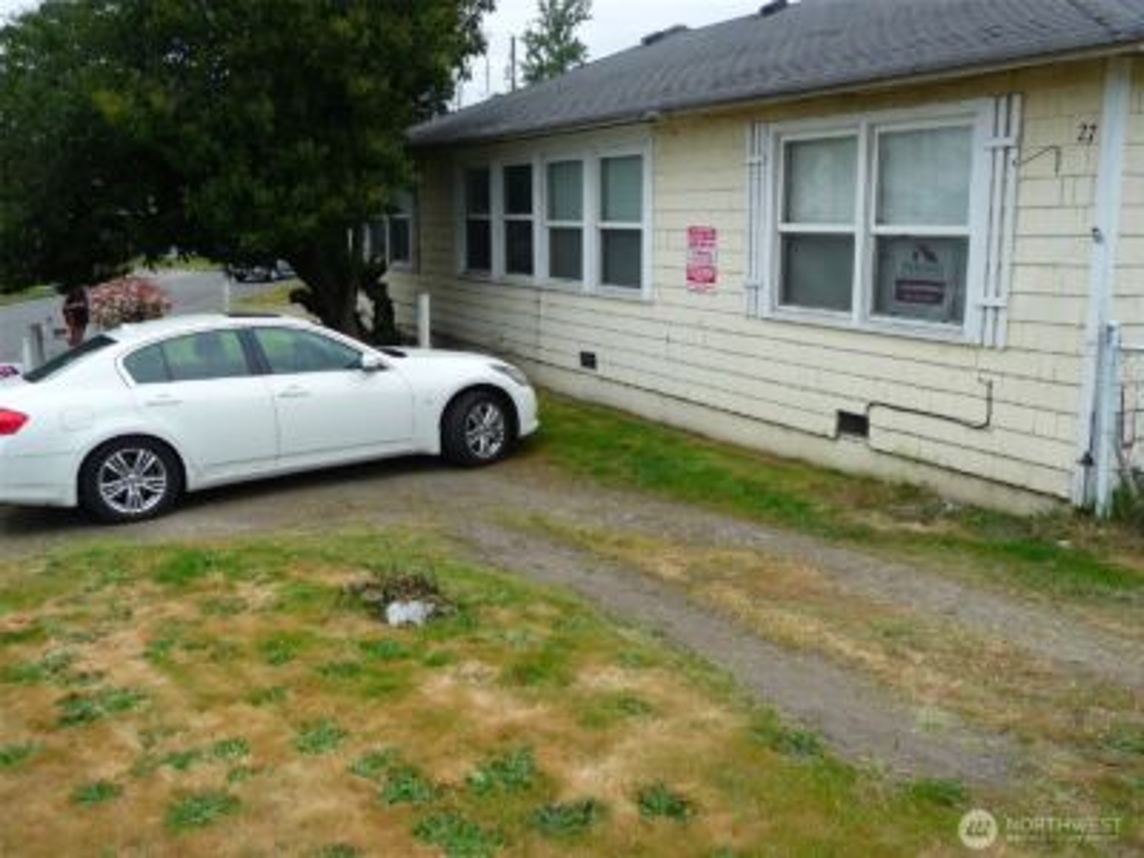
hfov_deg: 56.8
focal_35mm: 32
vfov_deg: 44.2
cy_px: 429
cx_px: 572
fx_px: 1058
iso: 100
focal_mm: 4.7
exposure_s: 1/500
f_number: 3.3
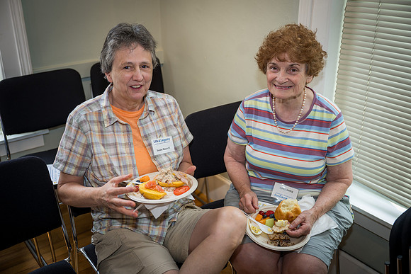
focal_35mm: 39
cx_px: 206
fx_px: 445
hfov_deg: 49.5
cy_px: 137
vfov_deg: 34.2
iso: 125
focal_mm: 39
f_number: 2.8
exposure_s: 1/60
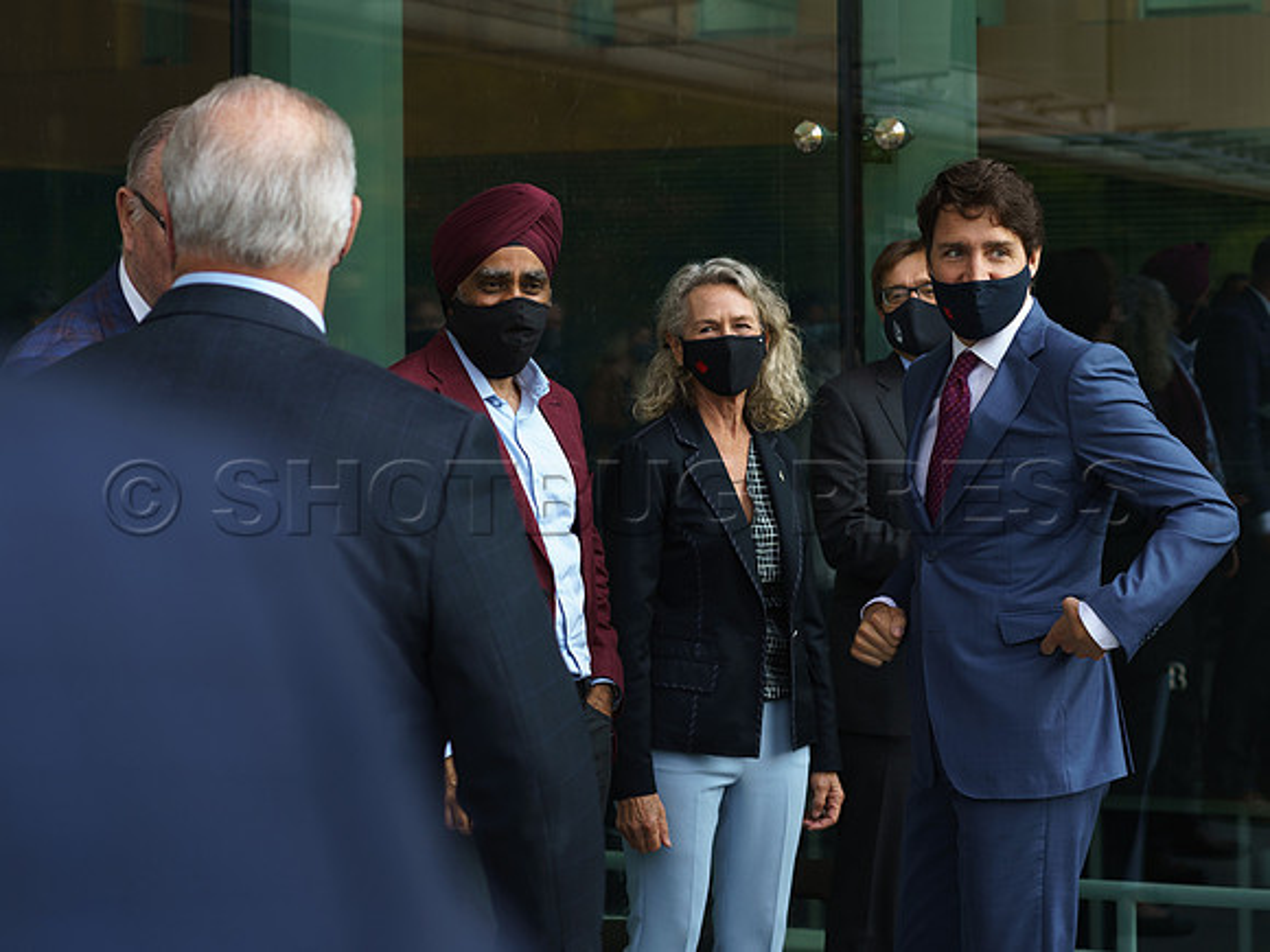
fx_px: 2806
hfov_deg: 25.3
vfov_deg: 19.2
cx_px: 868
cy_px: 279
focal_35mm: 76
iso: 250
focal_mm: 50
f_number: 4
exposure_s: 1/320
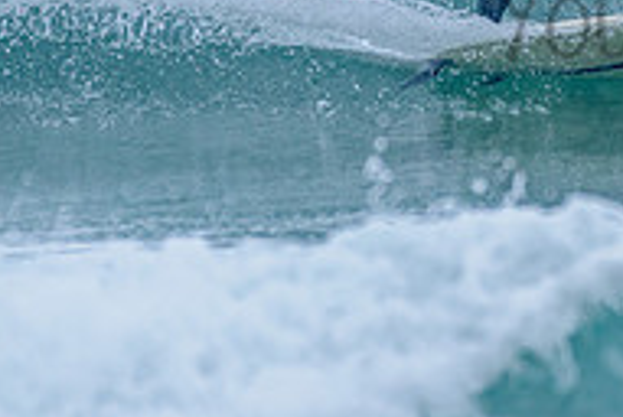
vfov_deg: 0.7
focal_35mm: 1904
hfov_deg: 1.1
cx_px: 633
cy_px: -148
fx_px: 33000
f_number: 5.6
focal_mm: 500
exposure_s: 1/2000
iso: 800
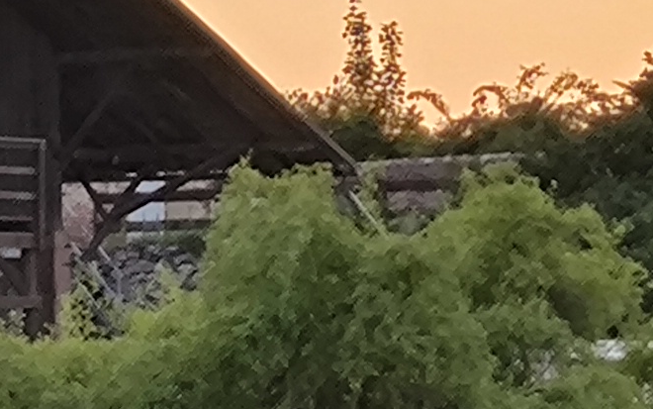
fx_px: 7958
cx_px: -168
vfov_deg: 2.9
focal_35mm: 447
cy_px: 1267
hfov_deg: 4.7
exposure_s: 1/100
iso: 125
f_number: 1.9
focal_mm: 7.1
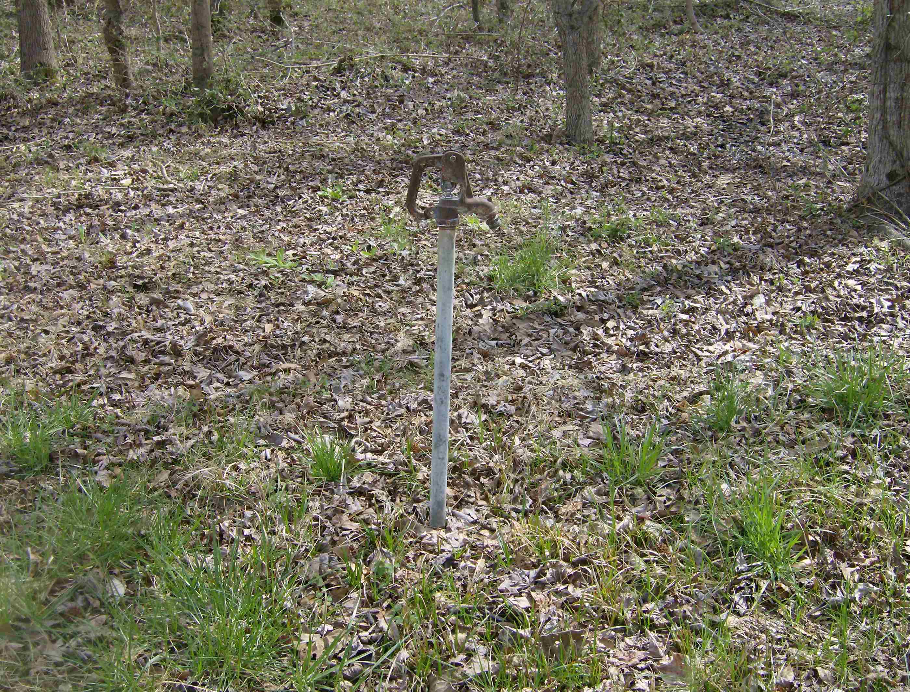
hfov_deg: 41.1
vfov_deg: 31.8
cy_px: 346
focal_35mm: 46
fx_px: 1215
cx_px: 455
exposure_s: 1/235
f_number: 5.1
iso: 100
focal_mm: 7.7
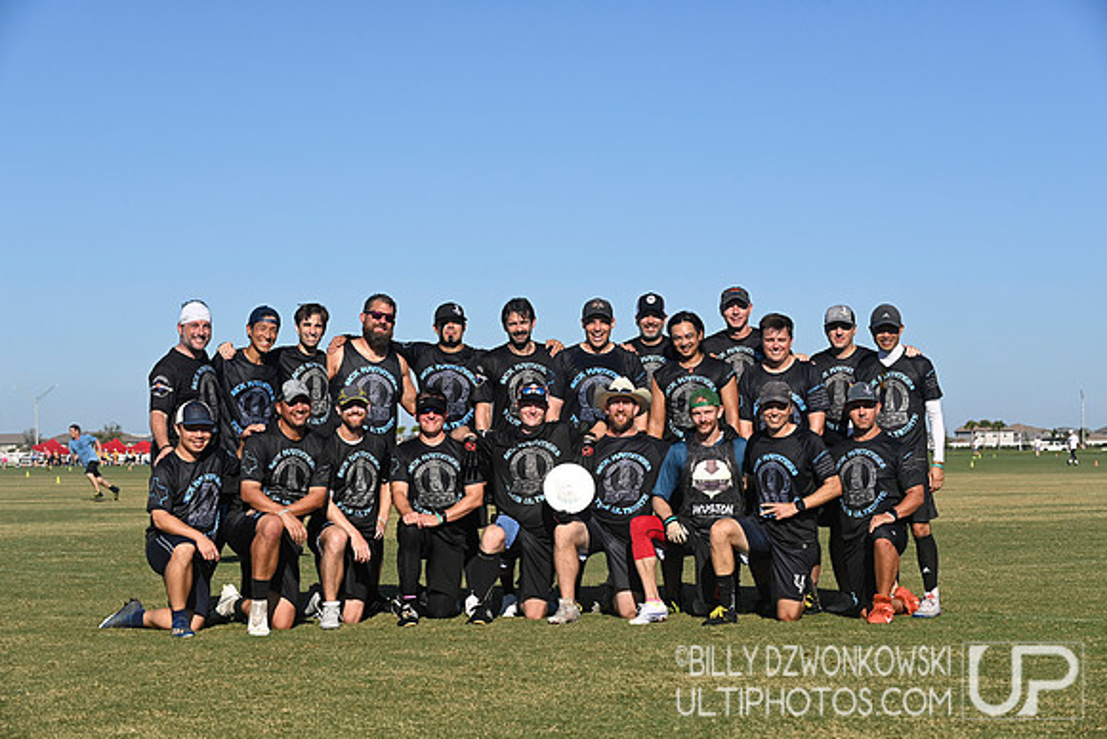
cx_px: 554
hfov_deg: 22.6
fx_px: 2768
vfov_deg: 15.2
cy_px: 370
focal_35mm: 90
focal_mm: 90
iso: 160
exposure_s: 1/800
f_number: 7.1
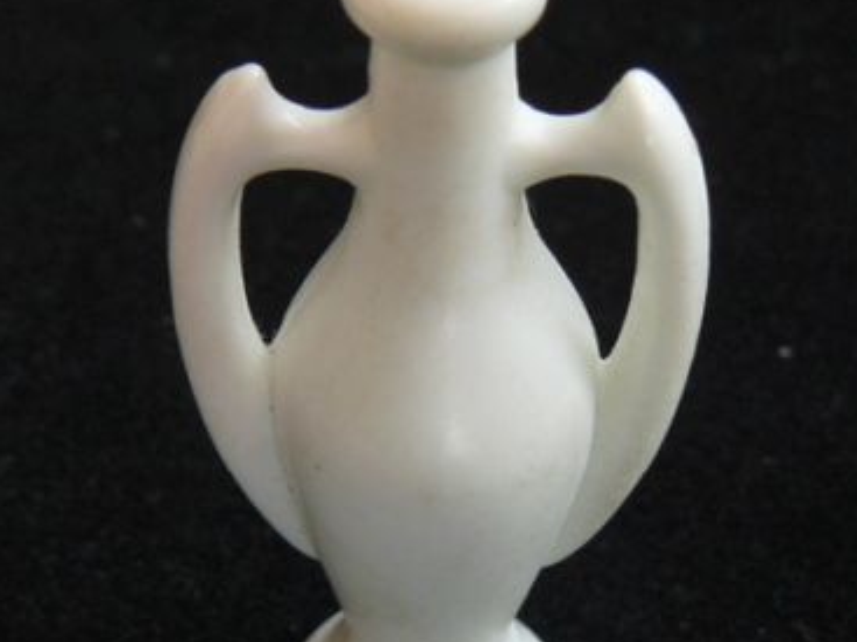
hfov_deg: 23.2
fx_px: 2079
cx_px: 332
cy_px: 354
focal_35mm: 84
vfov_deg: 17.6
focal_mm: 6.1
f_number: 4
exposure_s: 1/20
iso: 125
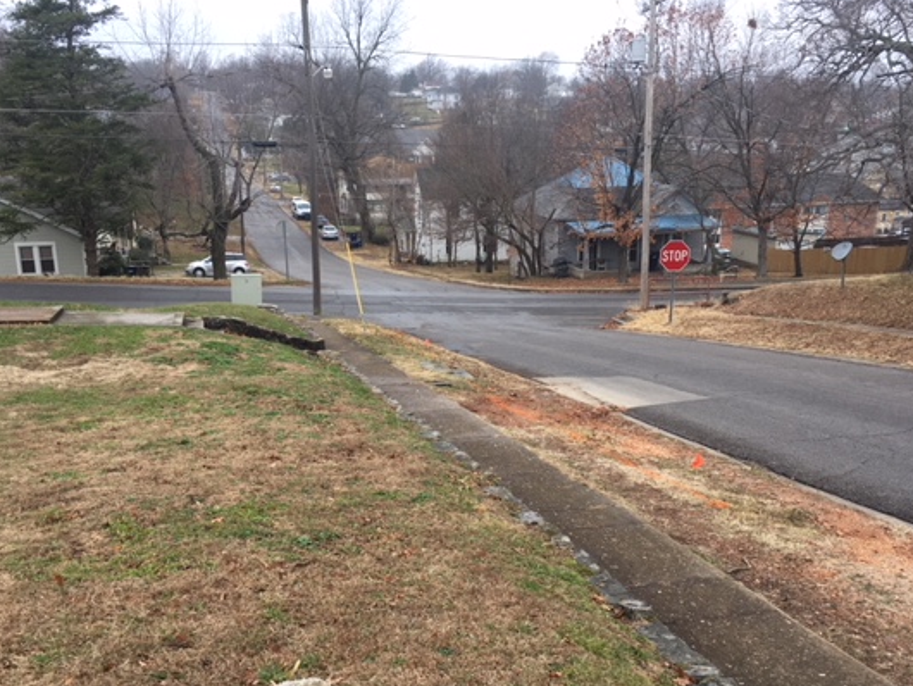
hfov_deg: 52.6
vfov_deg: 40.7
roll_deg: +0.3
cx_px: 439
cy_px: 388
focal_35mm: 35
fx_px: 924
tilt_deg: -14.5
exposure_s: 1/60
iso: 32
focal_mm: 4.15
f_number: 2.2
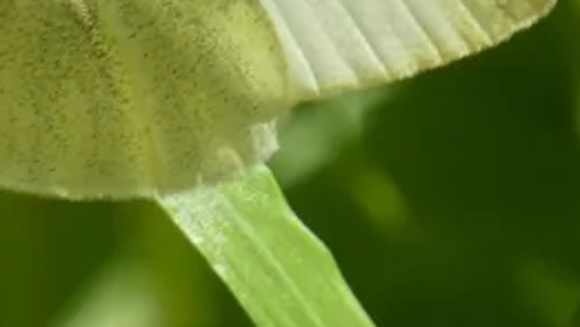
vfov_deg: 0.9
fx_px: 21784
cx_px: 38
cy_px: -189
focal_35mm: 1416
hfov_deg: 1.5
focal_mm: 95.2
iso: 80
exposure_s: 1/200
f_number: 5.6
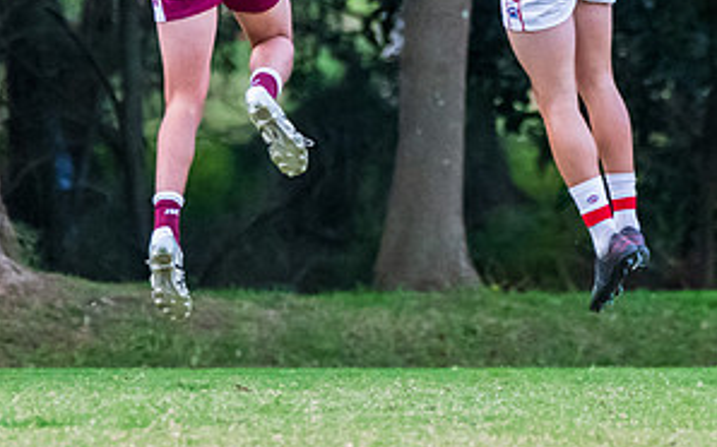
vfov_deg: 1.0
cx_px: 519
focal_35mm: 1312
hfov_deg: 1.6
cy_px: -60
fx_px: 25628
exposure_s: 1/1250
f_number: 6
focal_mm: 360
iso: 3200
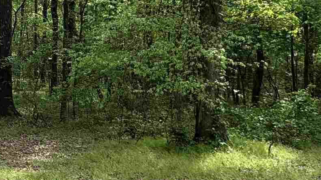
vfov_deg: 20.1
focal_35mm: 59
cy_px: 31
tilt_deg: +3.3
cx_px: -19
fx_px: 502
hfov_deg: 31.9
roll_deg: -0.2
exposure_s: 1/265
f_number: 2.2
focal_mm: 2.22
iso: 40
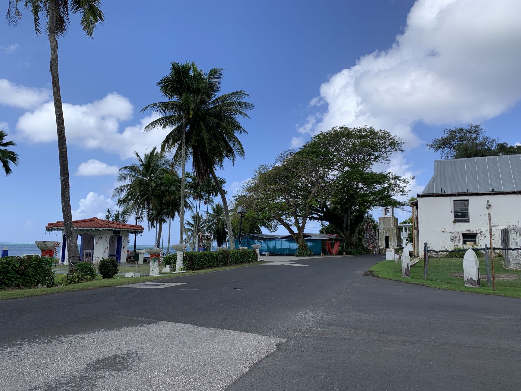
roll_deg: +1.8
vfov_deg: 53.1
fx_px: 391
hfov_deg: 67.3
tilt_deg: +5.8
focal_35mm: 26
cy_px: 196
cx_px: 260
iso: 25
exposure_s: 1/2208
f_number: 1.8
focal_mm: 4.25
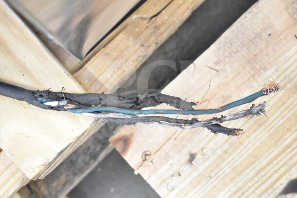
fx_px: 446
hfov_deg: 36.9
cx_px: 148
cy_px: 99
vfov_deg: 25.1
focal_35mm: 54
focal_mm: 36
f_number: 4.8
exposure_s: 1/60
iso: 8000
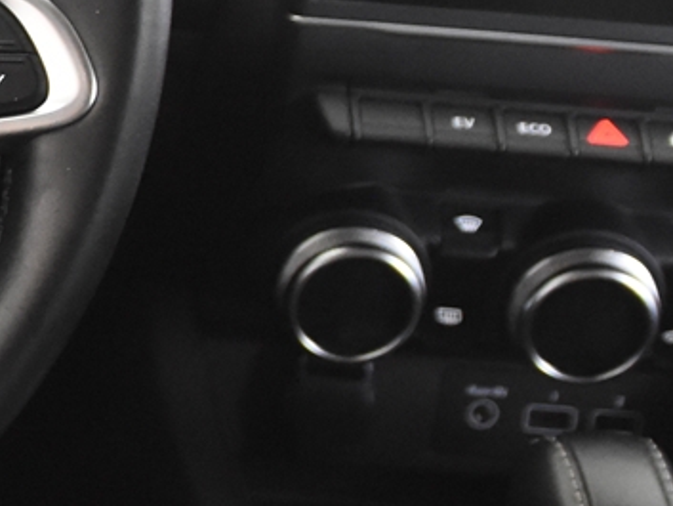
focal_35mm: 157
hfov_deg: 11.5
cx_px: -610
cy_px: 164
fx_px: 3053
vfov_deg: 9.5
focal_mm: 20
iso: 2800
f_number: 2.8
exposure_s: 1/30
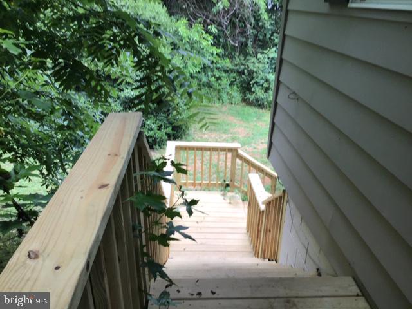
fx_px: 369
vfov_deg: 45.4
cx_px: 206
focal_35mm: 31
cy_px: 154
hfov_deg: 58.4
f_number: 2.4
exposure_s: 1/30
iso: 32
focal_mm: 3.3
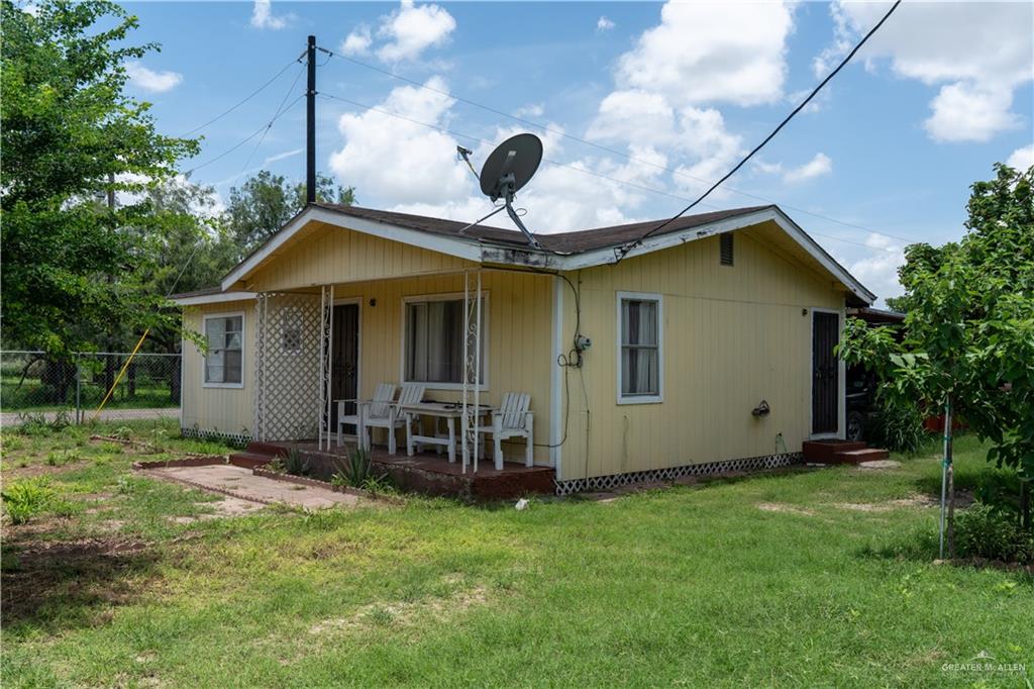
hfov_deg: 58.7
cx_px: 517
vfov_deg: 41.1
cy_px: 344
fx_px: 919
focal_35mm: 32
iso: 125
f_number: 8
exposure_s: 1/3200
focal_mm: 32
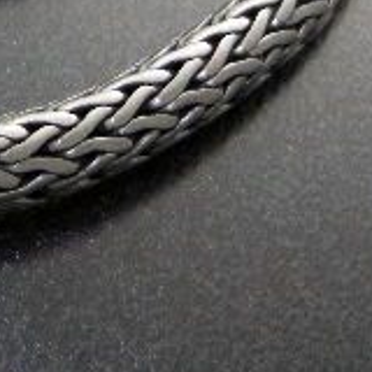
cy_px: -160
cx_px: -123
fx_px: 1459
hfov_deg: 13.9
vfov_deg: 13.8
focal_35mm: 120
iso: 800
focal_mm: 6.2
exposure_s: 1/30
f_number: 7.2
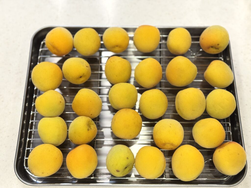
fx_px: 348
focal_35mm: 48
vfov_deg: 30.3
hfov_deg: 39.7
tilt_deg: -65.1
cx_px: 126
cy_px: 94
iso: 125
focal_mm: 6.76
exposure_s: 1/60
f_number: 1.78
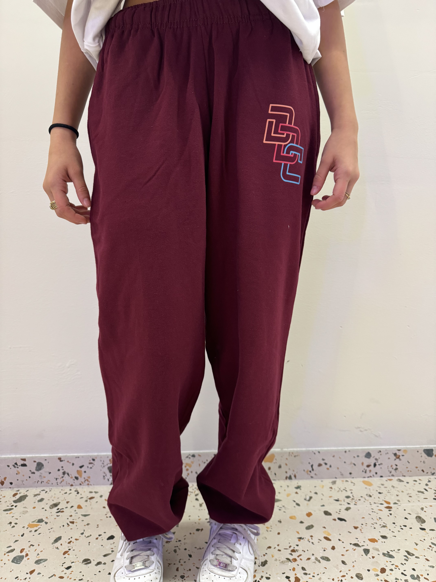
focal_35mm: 24
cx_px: 218
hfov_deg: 56.8
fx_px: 403
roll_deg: -0.7
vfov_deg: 71.6
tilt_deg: -6.3
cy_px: 291
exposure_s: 1/50
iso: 320
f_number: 1.78
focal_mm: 6.76
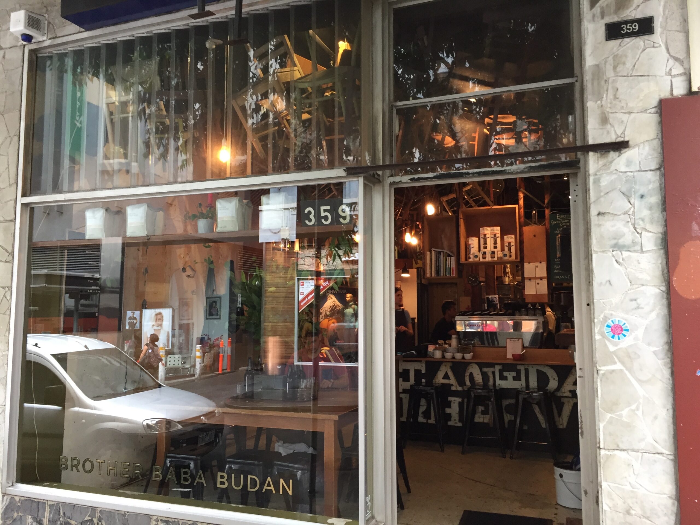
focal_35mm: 29
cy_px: 262
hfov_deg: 61.7
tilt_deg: +4.4
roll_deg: -0.9
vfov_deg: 48.2
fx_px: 586
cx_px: 350
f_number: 2.2
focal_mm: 4.15
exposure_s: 1/33
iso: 100
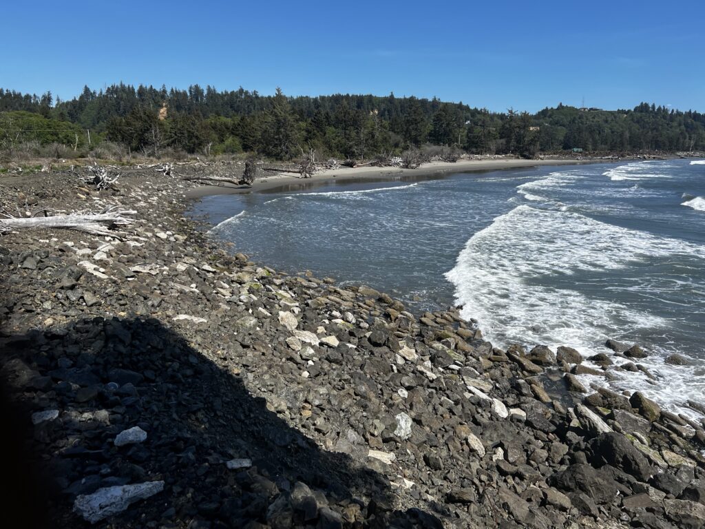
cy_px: 264
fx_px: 530
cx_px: 352
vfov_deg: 53.1
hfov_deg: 67.3
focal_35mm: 26
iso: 50
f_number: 1.5
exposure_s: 1/4444
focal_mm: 5.7
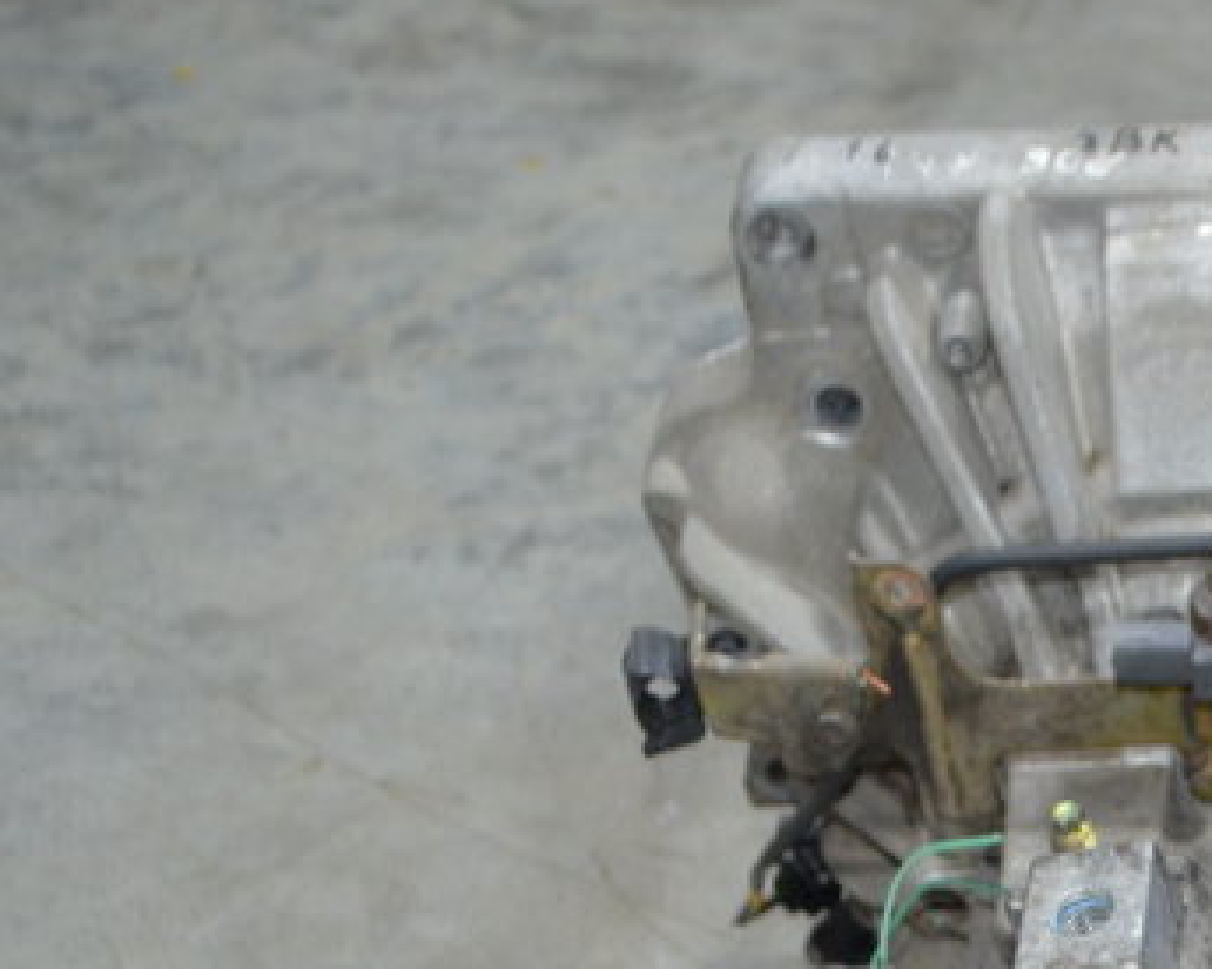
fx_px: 3299
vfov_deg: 16.2
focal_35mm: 92
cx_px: 1290
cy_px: 1092
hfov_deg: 20.0
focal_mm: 22
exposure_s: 1/60
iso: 900
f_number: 3.8
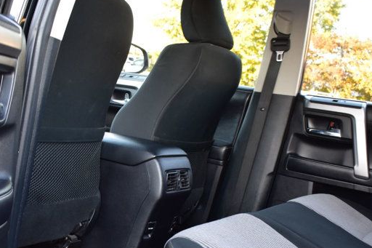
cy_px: 227
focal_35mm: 54
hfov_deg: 36.8
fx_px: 558
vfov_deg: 24.3
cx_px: 161
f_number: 6.3
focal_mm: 18
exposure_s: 1/15
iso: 720
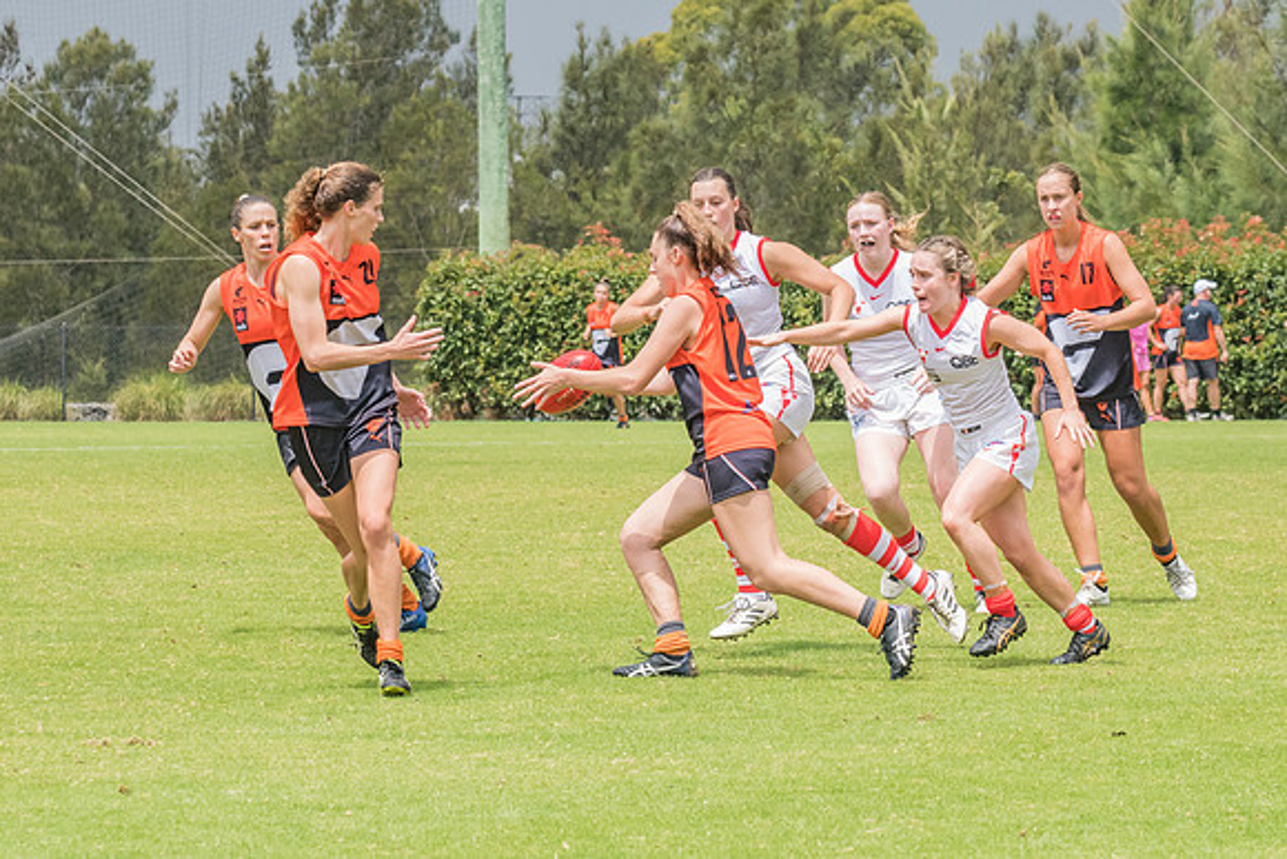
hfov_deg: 8.3
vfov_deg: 5.6
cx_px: 712
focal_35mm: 247
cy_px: 227
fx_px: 8816
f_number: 9
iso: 800
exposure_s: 1/1250
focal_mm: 120
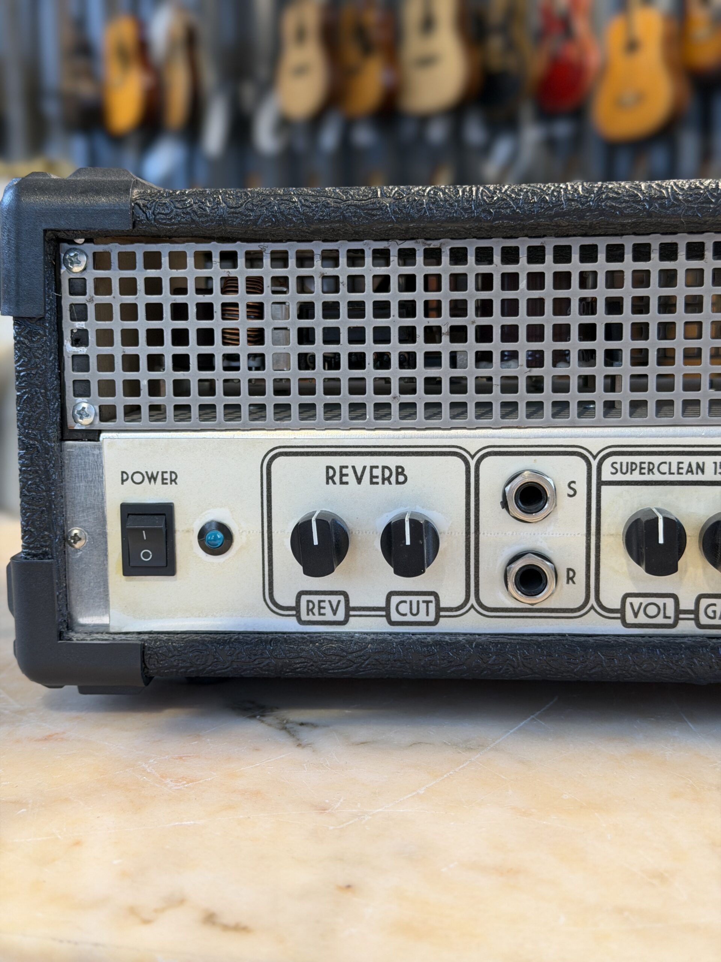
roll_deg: +0.7
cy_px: 481
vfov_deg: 39.7
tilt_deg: -7.1
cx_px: 360
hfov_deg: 30.3
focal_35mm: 48
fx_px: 1333
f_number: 1.78
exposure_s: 1/60
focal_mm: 6.76
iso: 125
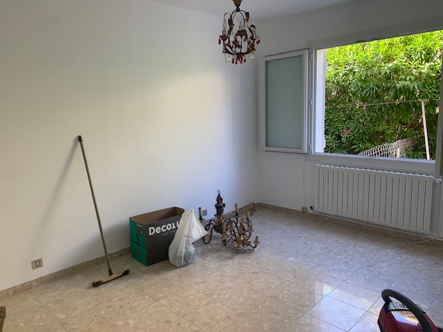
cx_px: 222
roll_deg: +1.1
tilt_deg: -8.8
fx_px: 333
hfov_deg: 67.3
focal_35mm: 26
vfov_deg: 53.1
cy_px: 166
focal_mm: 4.25
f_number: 1.8
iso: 64
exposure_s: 1/121
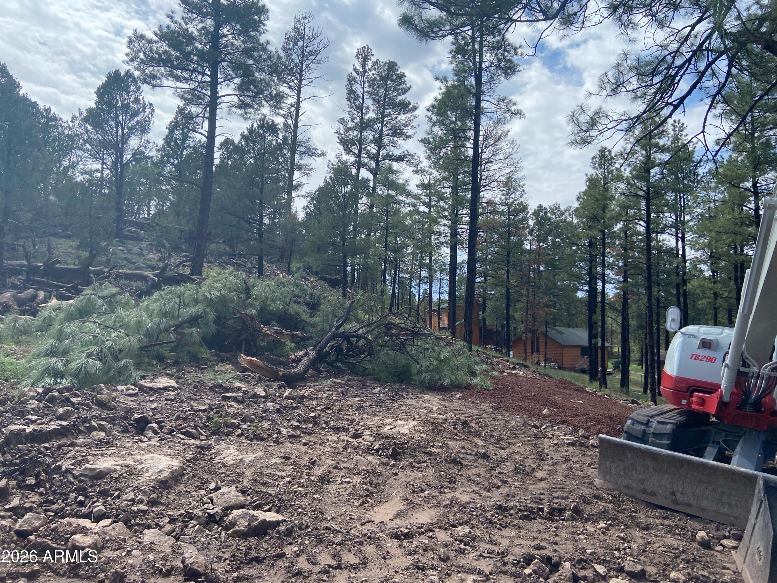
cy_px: 292
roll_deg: -2.3
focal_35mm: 26
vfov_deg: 53.1
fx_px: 584
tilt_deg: +3.8
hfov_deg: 67.3
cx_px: 388
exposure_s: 1/2463
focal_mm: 4.25
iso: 32
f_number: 1.8
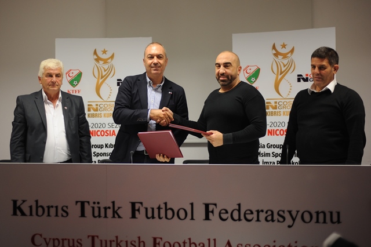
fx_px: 515
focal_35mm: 50
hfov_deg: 39.6
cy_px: 124
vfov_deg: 27.0
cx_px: 186
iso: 800
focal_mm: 50
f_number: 1.8
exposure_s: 1/320
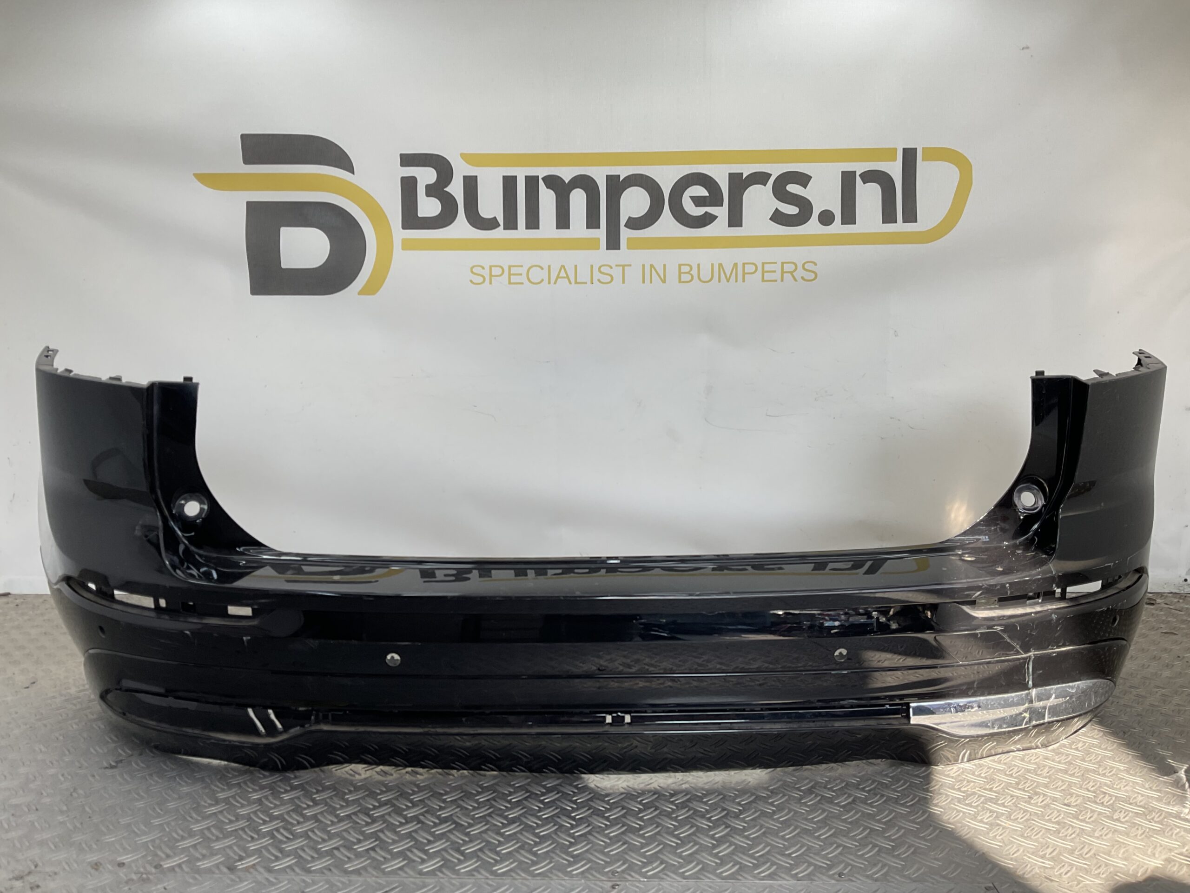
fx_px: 997
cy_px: 446
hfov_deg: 61.7
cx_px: 595
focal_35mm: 29
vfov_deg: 48.2
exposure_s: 1/185
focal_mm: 3
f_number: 1.8
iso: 16
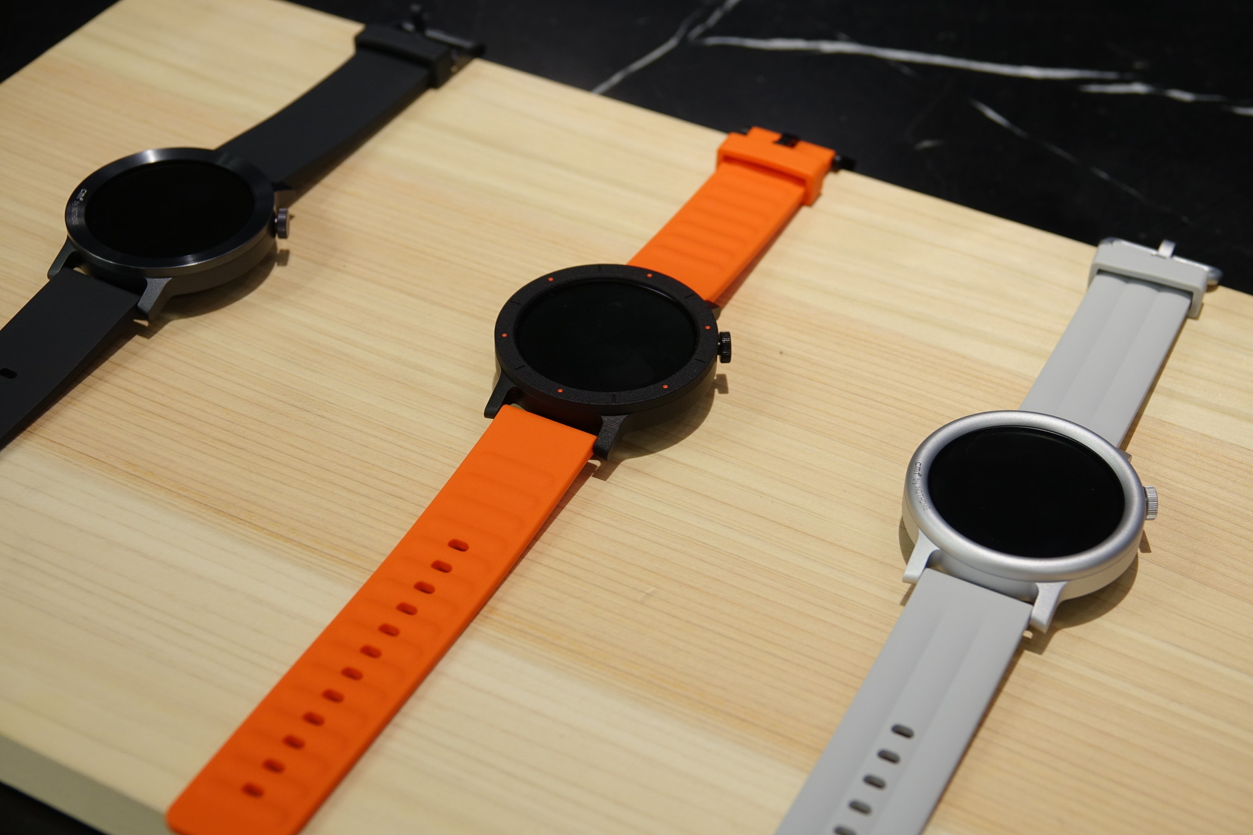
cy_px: 418
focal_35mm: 58
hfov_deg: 34.5
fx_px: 2019
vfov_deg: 23.4
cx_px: 626
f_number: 3.5
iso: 160
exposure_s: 1/60
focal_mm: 21.32
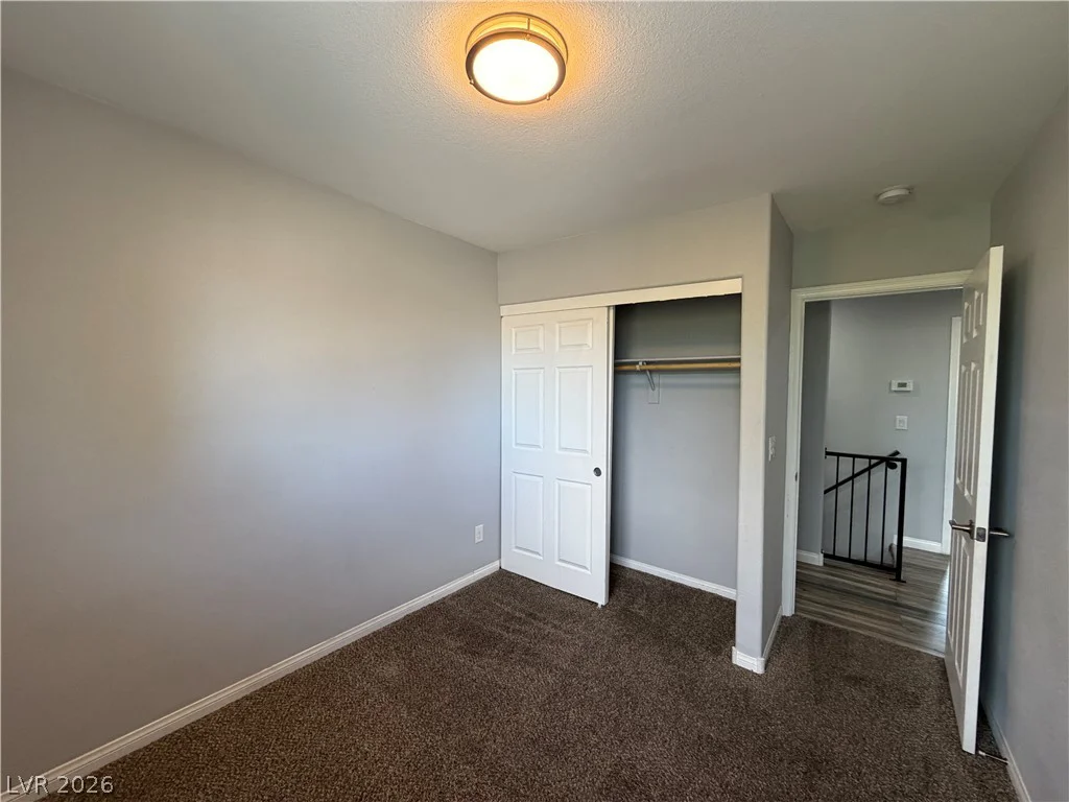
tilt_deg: -2.3
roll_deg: -0.1
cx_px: 534
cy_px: 401
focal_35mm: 14
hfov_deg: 102.1
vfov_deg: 85.7
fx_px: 432
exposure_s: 1/120
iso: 200
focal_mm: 2.22
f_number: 2.2
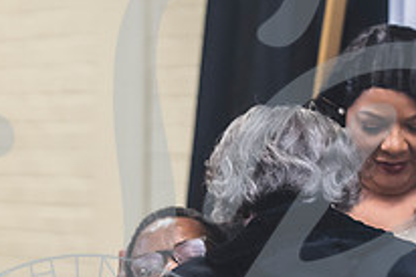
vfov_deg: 3.6
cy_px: 292
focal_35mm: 381
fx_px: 4399
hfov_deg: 5.4
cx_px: 188
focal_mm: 135
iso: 1600
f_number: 2.8
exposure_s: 1/250
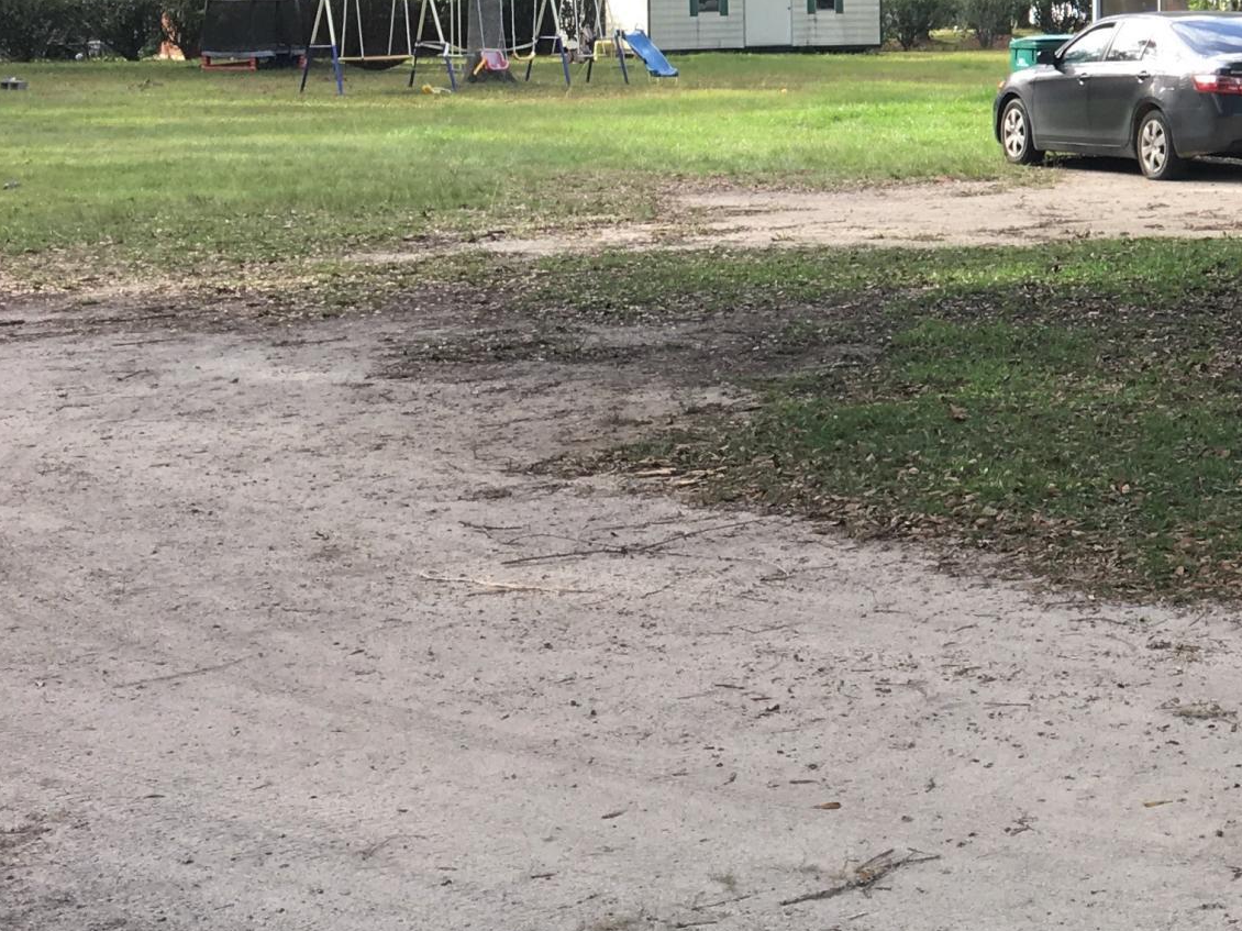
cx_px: 1608
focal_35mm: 77
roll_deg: +0.1
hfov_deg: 22.7
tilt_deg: +1.4
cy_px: -54
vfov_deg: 18.5
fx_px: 2762
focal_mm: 4.15
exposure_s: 1/120
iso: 25
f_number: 2.2
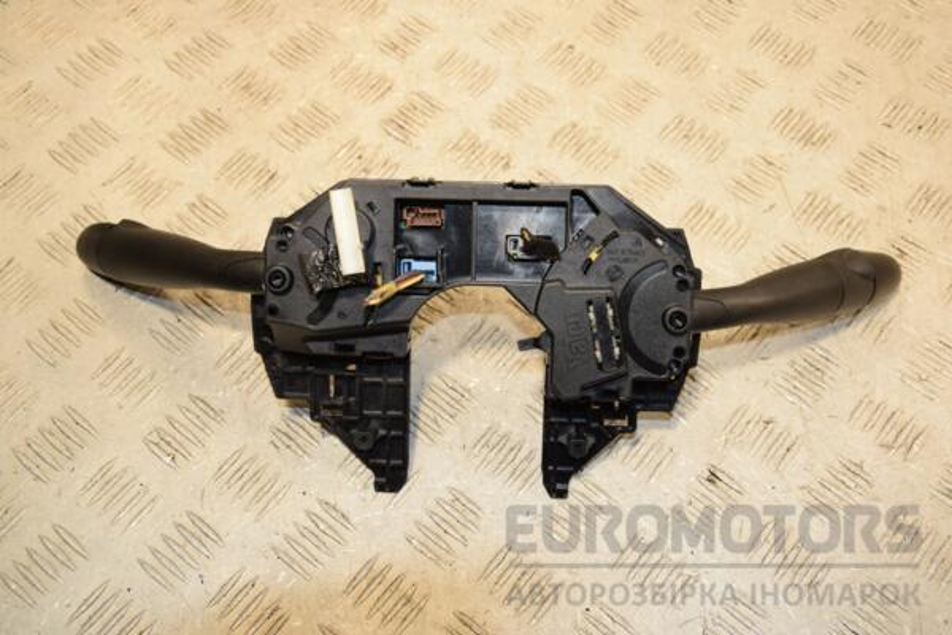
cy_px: 318
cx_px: 476
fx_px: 1190
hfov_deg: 43.6
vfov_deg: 29.9
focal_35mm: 45
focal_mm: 30
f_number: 6.3
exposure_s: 1/200
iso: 800
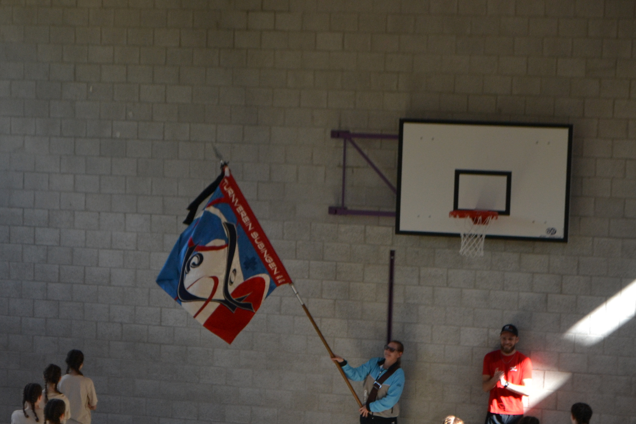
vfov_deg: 9.6
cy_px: 356
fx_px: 2523
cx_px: 188
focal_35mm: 143
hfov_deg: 14.3
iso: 360
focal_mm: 55
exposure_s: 1/125
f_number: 5.6
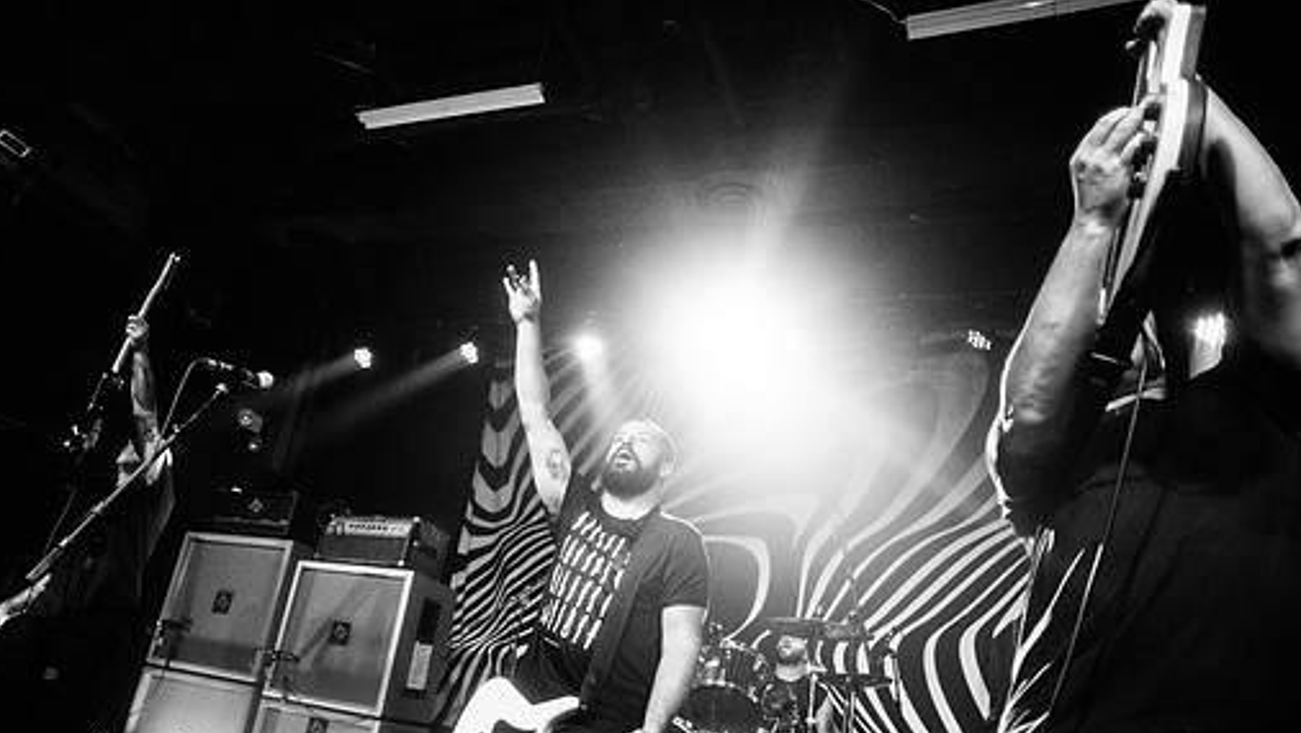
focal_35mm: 24
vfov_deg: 47.5
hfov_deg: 76.1
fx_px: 828
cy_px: 436
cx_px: 586
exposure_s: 1/400
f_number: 3.2
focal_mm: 20
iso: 3200
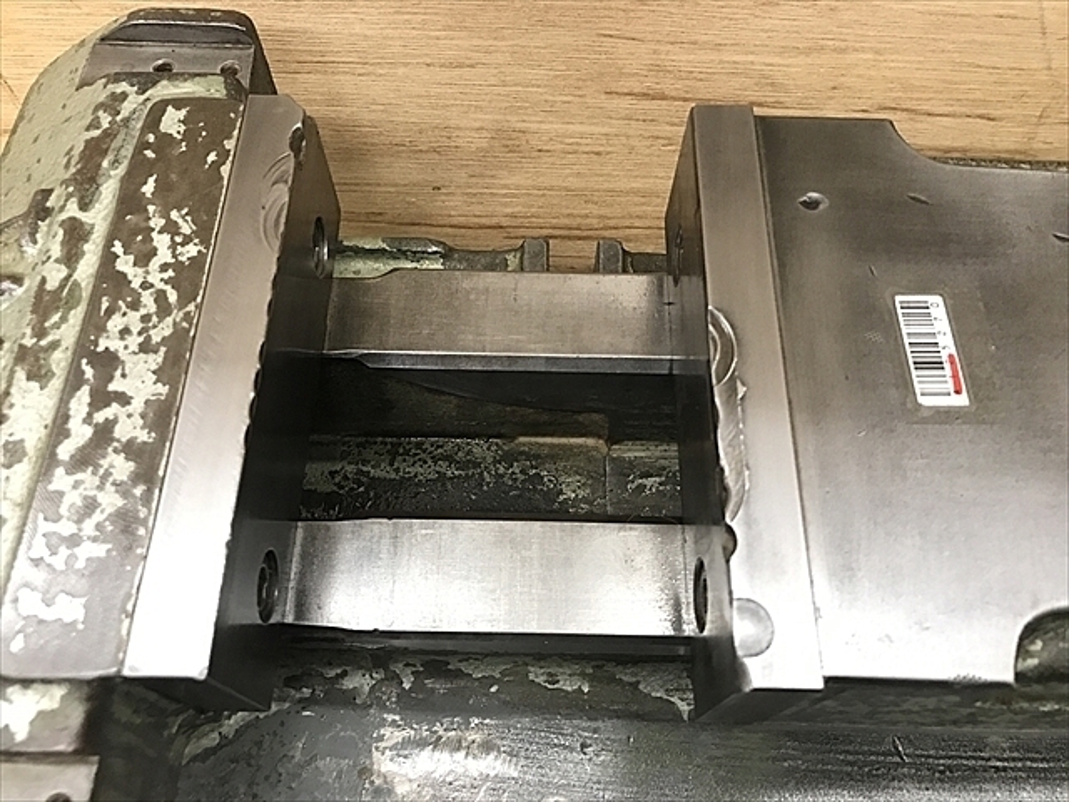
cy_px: 401
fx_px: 865
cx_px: 534
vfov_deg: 49.7
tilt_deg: -63.1
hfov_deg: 63.4
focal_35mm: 28
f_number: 1.8
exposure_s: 1/15
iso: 80
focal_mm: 3.99
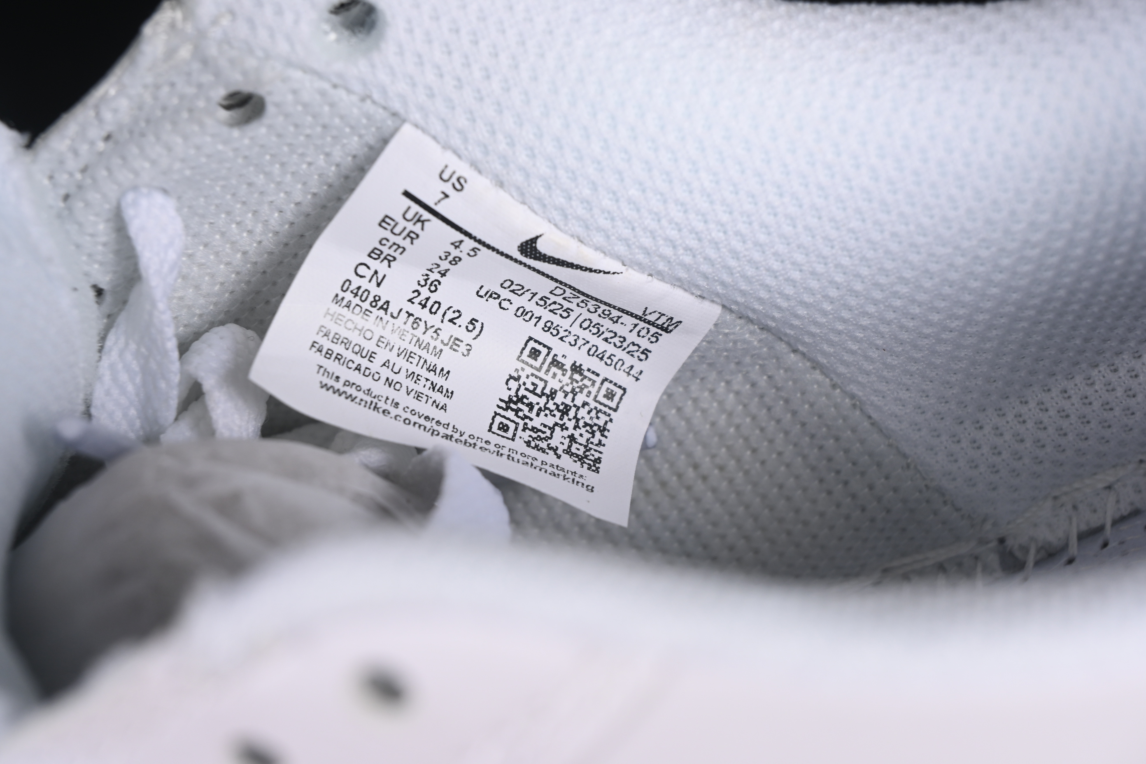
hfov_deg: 27.0
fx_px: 2387
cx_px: 573
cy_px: 382
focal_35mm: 75
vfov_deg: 18.2
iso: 160
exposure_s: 1/100
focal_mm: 50
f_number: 7.1
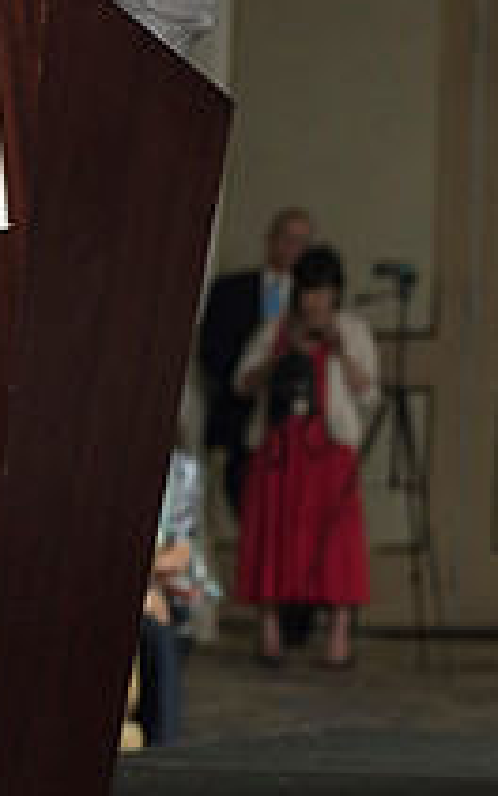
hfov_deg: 3.9
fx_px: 7270
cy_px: 49
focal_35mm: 335
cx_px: 708
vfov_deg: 6.3
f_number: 5.6
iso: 1600
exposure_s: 1/125
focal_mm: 105
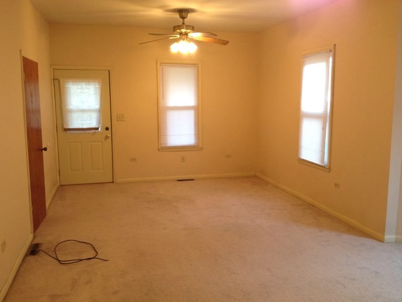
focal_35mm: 35
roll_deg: -1.6
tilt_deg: -10.5
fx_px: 406
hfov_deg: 52.6
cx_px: 201
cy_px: 151
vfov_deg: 40.7
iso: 80
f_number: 2.4
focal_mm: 4.28
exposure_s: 1/20
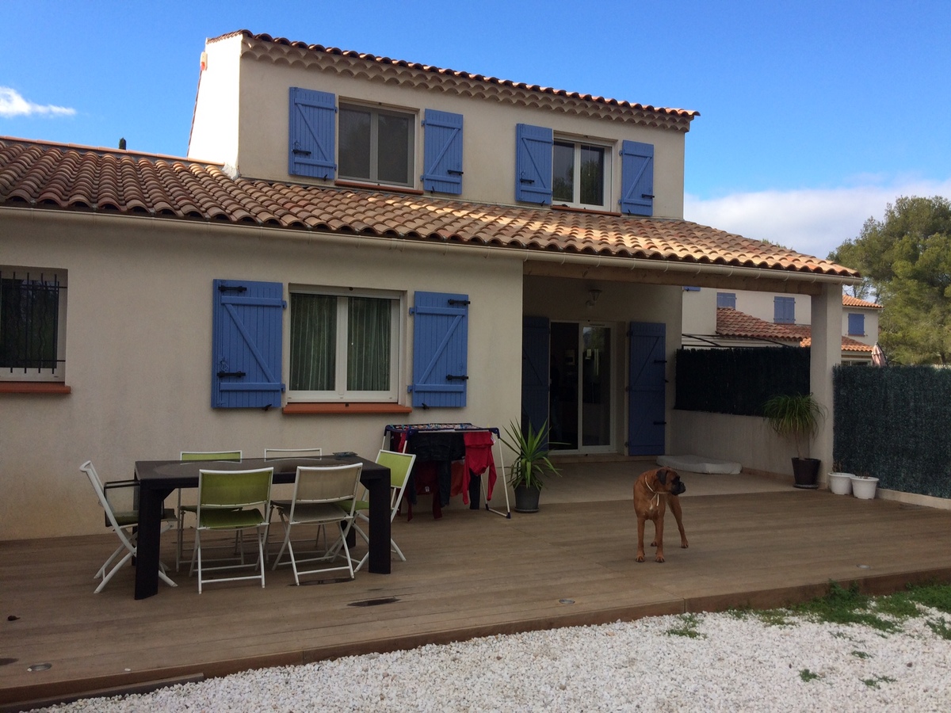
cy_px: 356
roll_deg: -0.4
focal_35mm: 29
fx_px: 797
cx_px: 476
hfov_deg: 61.7
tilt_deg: +0.9
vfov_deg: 48.2
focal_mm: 4.15
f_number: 2.2
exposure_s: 1/977
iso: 32
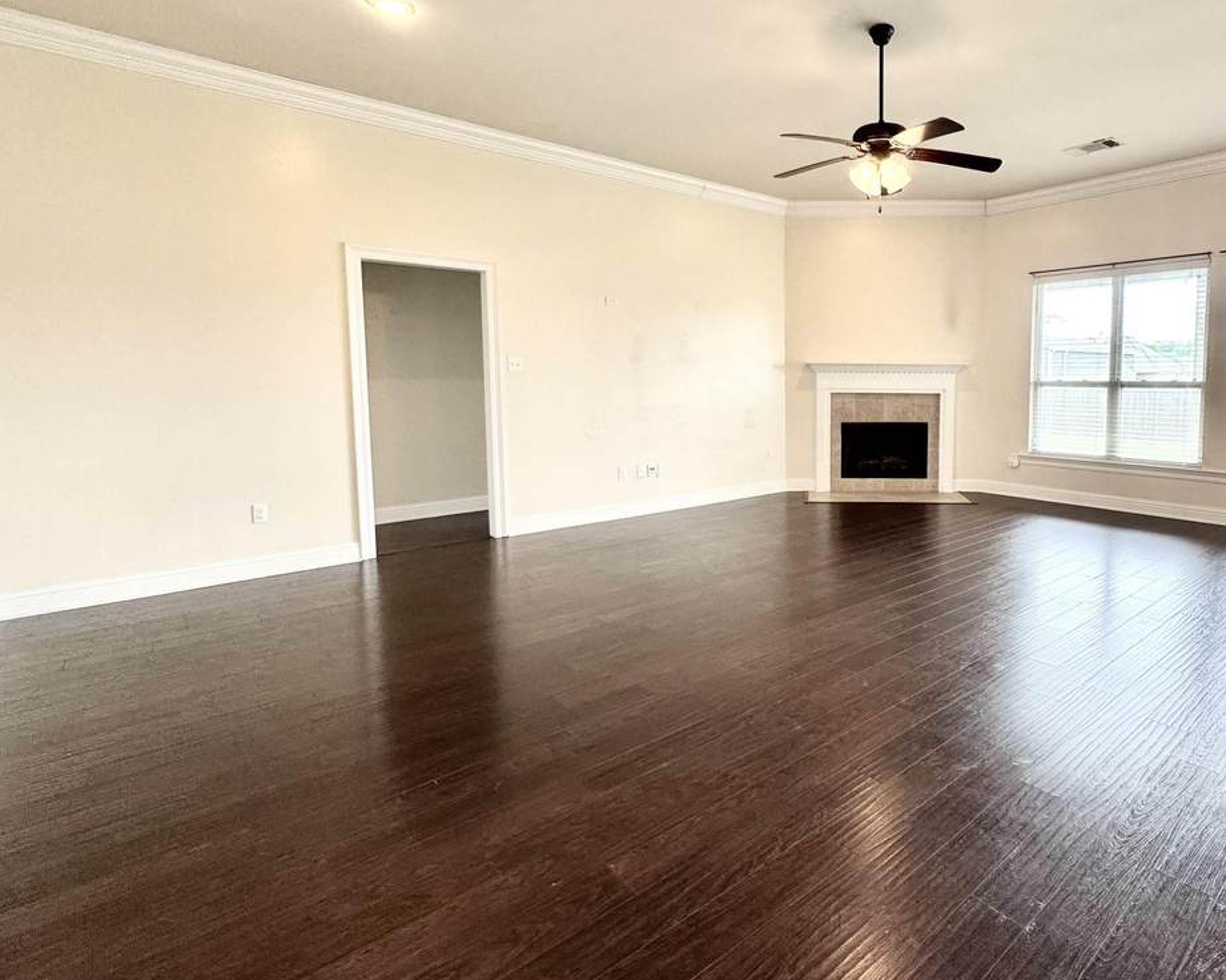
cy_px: 425
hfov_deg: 81.0
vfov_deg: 70.5
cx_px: 797
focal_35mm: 19
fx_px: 689
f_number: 2.2
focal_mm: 2.22
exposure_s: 1/120
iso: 200
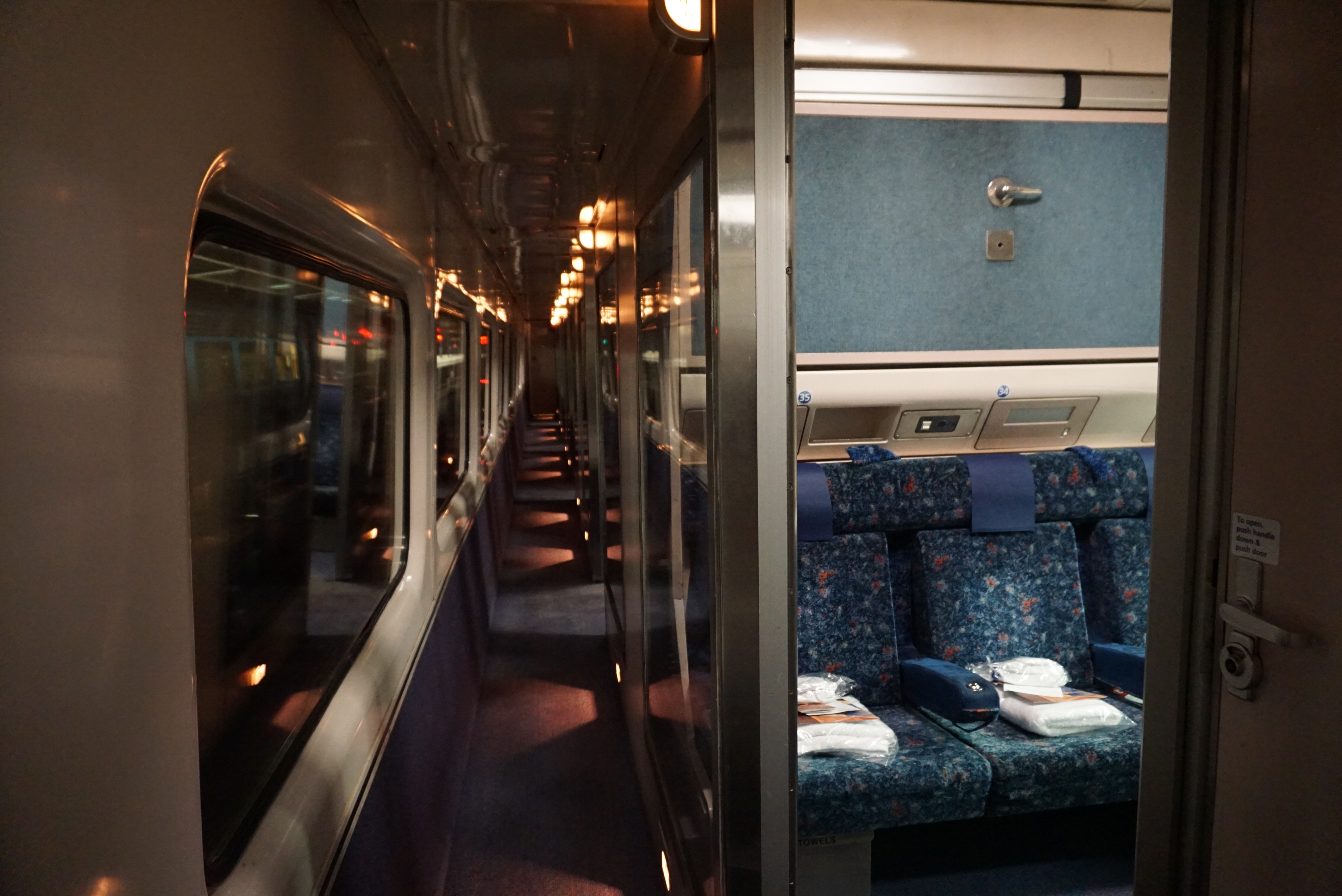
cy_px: 448
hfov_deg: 73.7
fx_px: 895
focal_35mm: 24
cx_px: 671
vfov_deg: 53.2
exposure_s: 1/20
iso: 3200
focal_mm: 16
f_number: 3.5
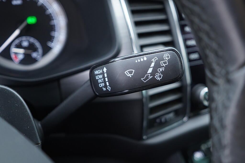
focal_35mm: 36
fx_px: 245
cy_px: 82
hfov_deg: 53.1
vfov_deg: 36.9
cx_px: 122
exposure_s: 1/40
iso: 500
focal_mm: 24
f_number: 2.8
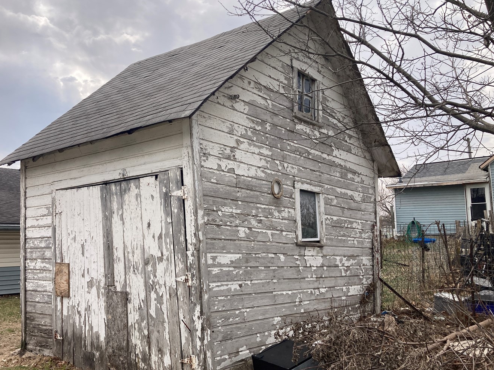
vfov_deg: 41.8
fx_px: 485
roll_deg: -0.1
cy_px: 195
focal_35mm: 34
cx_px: 201
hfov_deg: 53.6
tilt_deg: +7.7
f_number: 1.8
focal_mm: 3.99
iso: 20
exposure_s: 1/1919
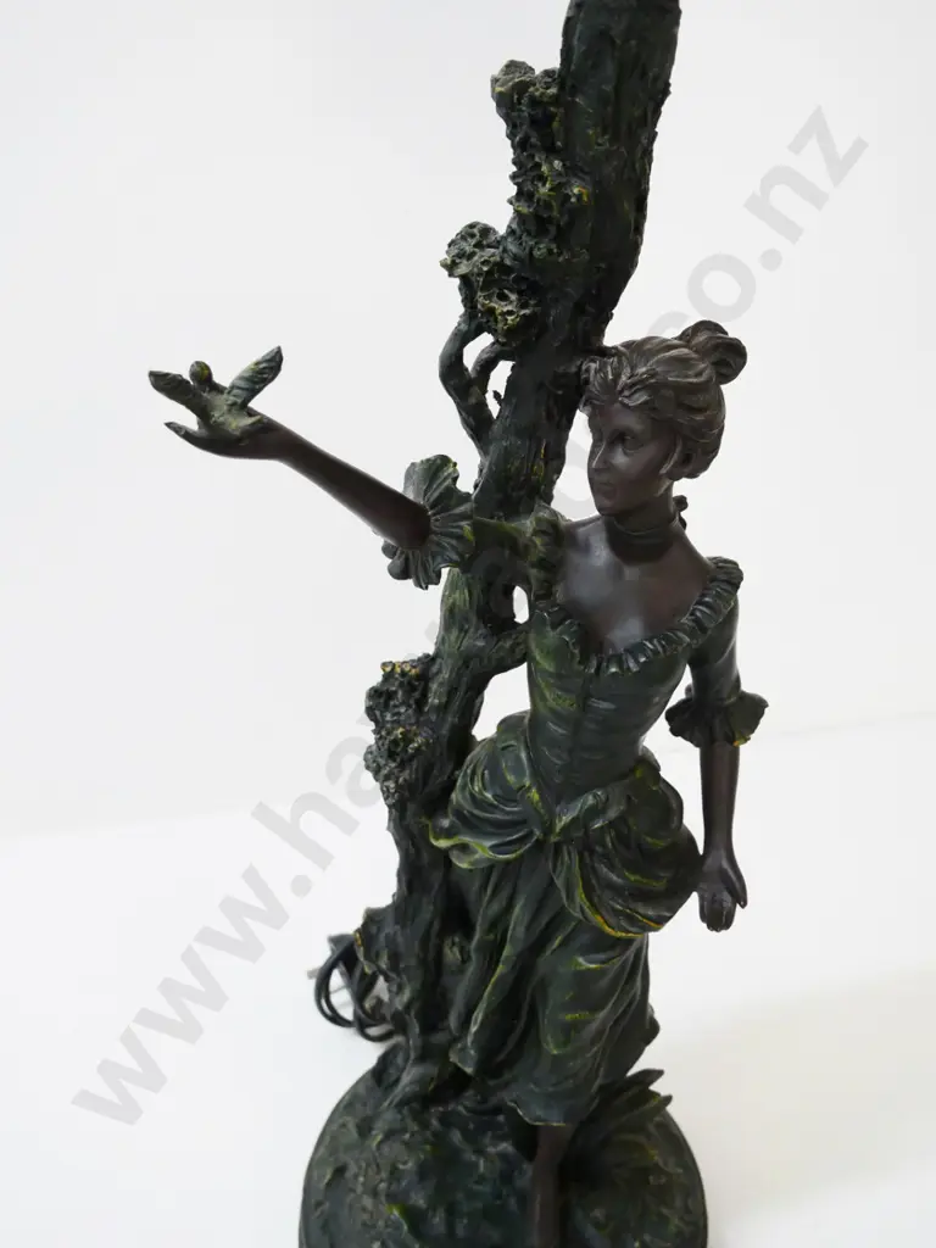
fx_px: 1009
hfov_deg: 49.7
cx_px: 468
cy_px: 624
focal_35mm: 28
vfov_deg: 63.4
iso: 3200
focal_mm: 14
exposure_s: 1/125
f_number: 5
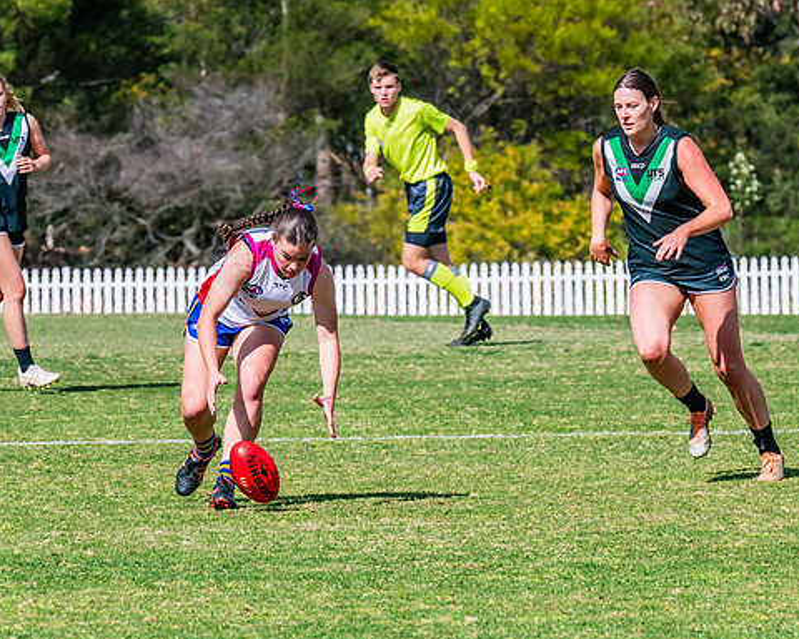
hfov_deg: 4.1
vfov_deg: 3.3
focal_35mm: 471
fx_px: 11138
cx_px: 272
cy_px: 340
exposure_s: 1/1250
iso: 800
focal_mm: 330
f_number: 14
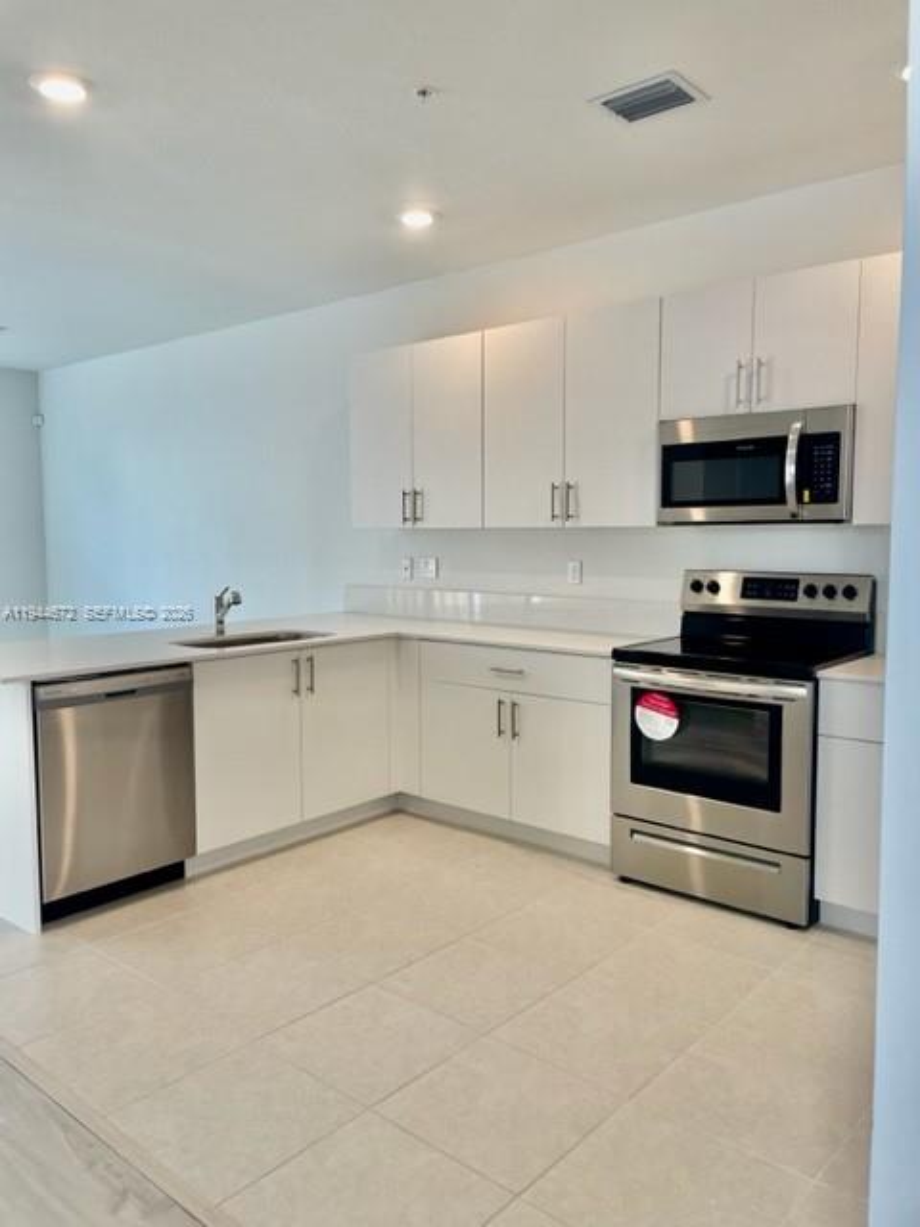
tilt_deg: -4.6
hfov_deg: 53.1
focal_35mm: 26
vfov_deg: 67.3
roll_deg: -0.4
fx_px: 921
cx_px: 460
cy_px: 614
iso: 64
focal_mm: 4.2
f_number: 1.6
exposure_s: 1/120
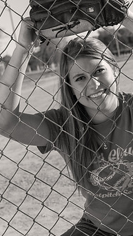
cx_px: 94
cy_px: 100
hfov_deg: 21.7
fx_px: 345
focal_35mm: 55
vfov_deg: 37.8
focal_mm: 40
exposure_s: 1/320
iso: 100
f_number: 5.6
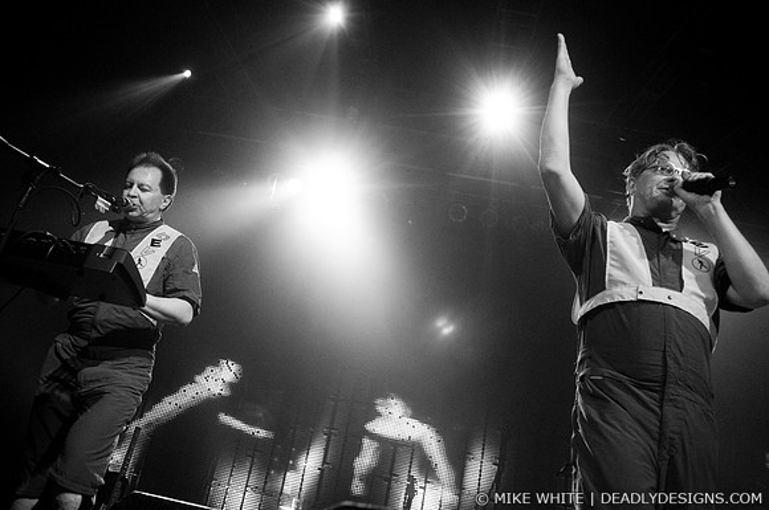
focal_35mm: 30
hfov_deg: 62.0
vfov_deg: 43.5
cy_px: 255
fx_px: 640
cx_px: 384
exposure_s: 1/320
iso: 1000
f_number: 3.2
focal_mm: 20
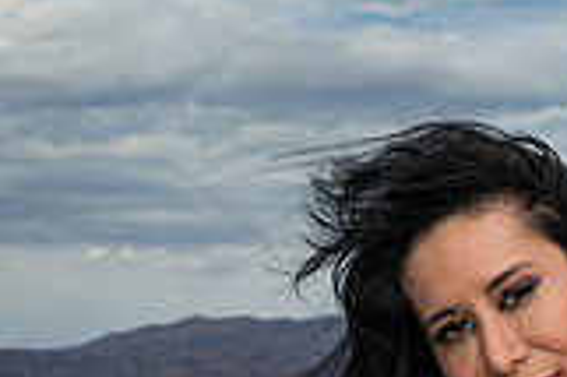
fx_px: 2470
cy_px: 648
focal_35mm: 157
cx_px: 878
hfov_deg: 12.4
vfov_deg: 8.4
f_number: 8
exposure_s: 1/250
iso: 64
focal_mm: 40
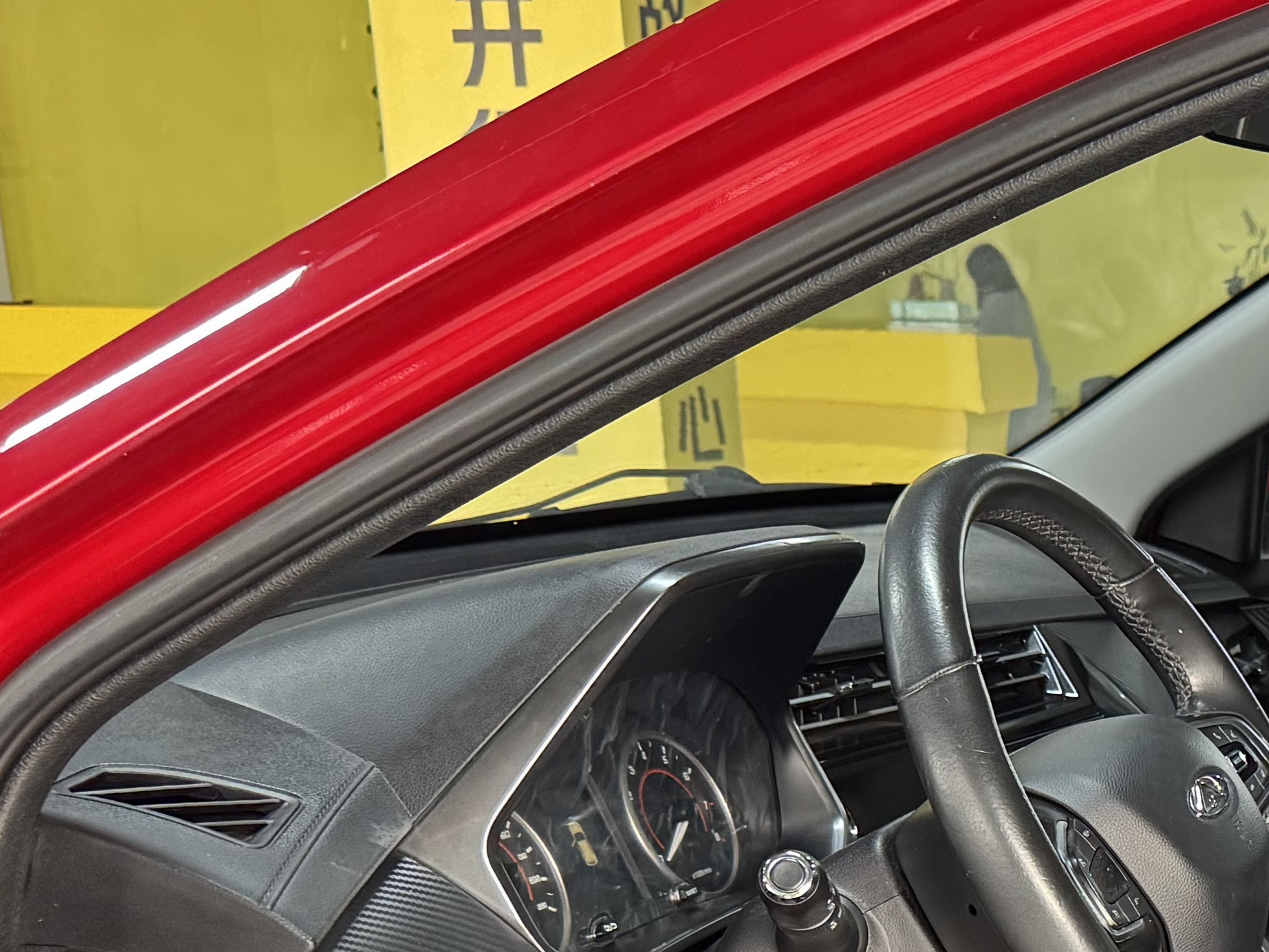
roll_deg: -0.3
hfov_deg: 24.5
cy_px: 1048
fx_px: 2566
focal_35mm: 70
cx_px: 1619
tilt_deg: -15.7
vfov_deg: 20.1
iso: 320
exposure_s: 1/50
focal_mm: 6.76
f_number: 1.78
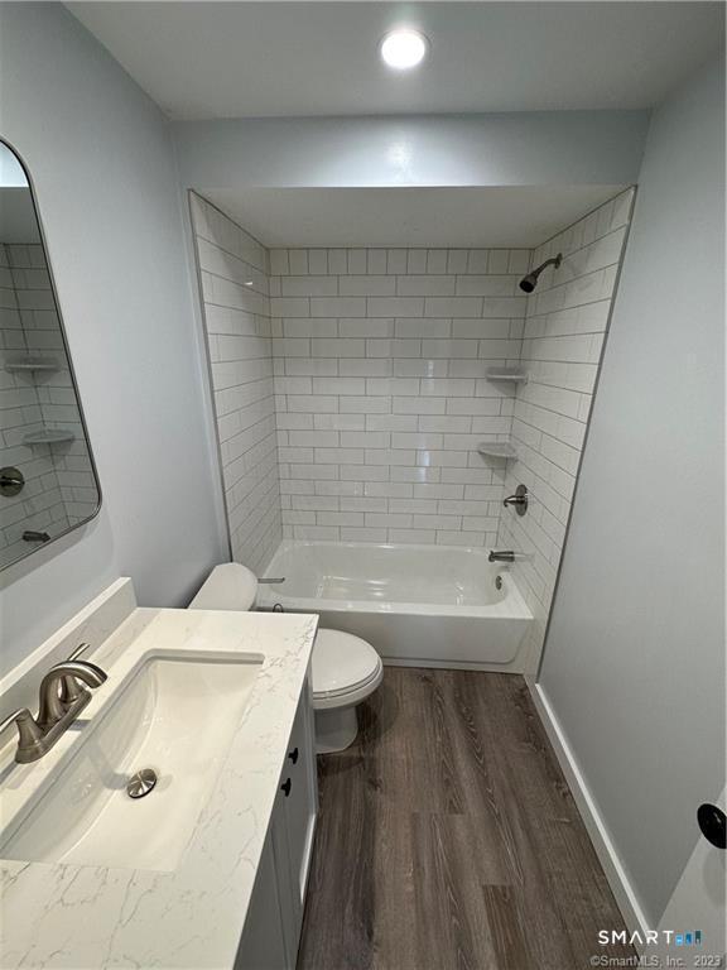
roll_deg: -1.0
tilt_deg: -20.0
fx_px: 392
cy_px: 485
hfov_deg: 85.7
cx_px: 364
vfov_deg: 102.1
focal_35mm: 14
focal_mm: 2.22
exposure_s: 1/120
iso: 125
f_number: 2.2
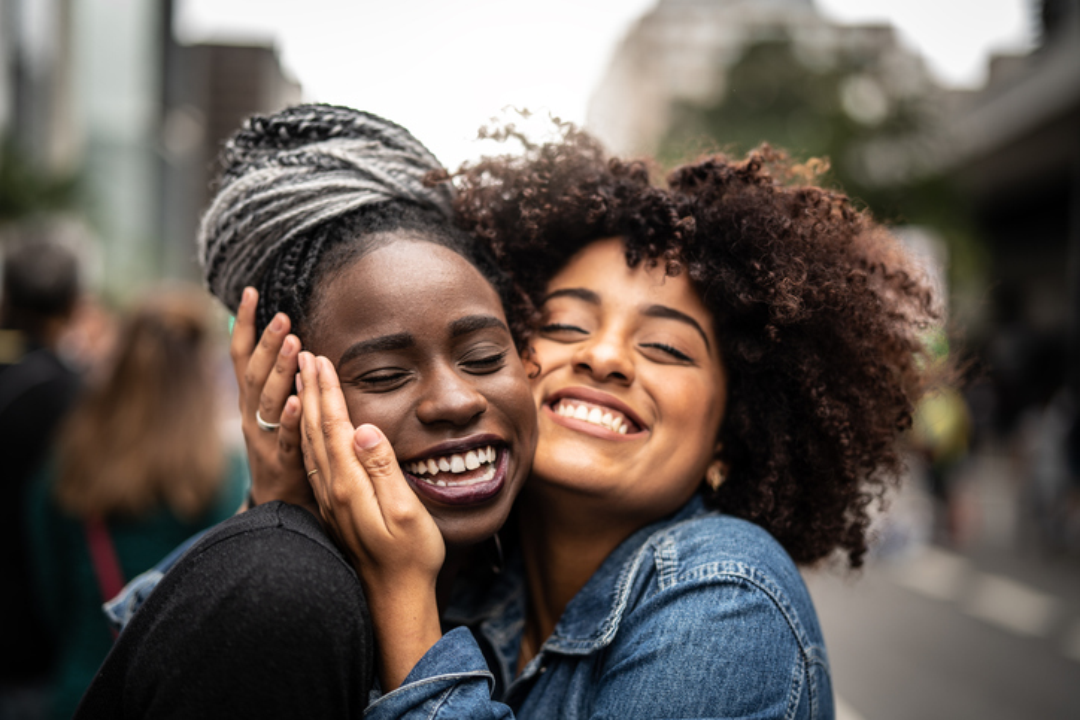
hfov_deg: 39.6
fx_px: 1500
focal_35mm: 50
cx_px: 540
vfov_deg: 27.0
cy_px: 360
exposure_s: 1/250
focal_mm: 50
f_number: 1.4
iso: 100
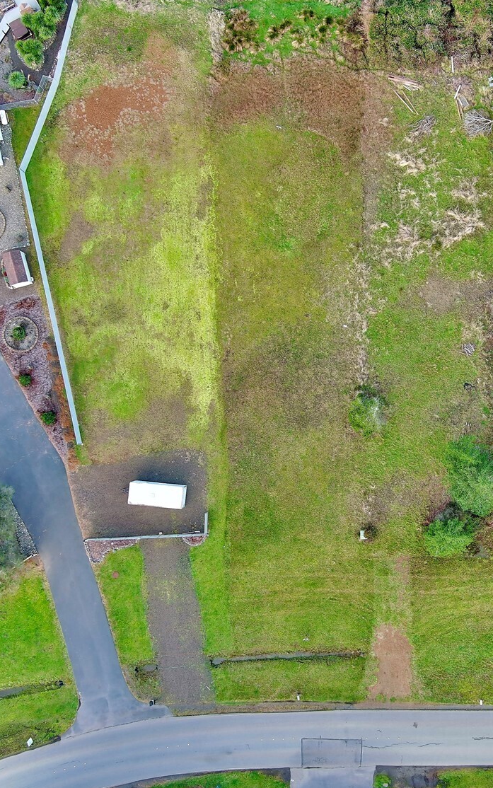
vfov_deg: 44.3
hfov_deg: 28.3
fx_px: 967
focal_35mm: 45
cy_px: 399
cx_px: 346
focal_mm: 10.57
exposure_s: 1/112
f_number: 2.8
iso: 100
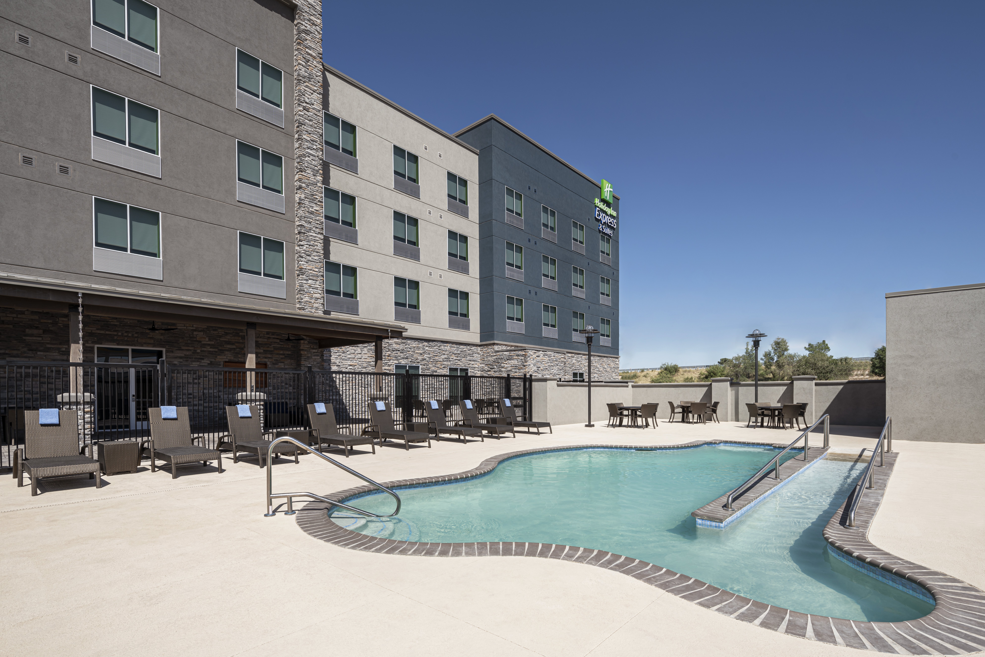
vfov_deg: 70.5
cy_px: 328
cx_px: 492
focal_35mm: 17
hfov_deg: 93.3
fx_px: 465
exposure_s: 1/200
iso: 100
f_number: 11
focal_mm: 17
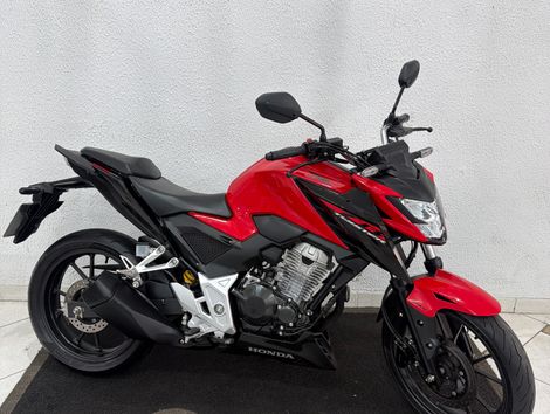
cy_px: 207
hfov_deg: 71.5
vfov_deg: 56.9
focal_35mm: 24
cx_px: 275
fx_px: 382
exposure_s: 1/120
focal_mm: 6.76
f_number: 1.78
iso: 160
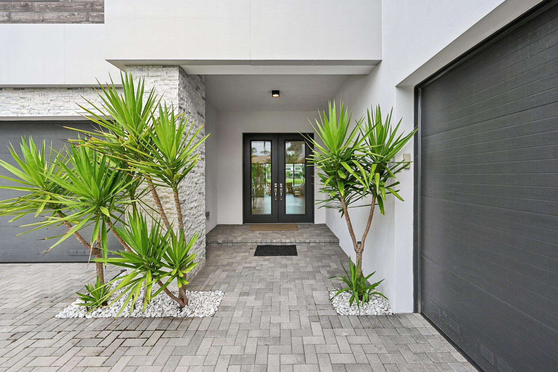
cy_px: 186
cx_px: 279
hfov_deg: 104.3
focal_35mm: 14
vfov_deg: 81.2
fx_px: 217
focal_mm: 14
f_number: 8
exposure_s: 1/250
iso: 640
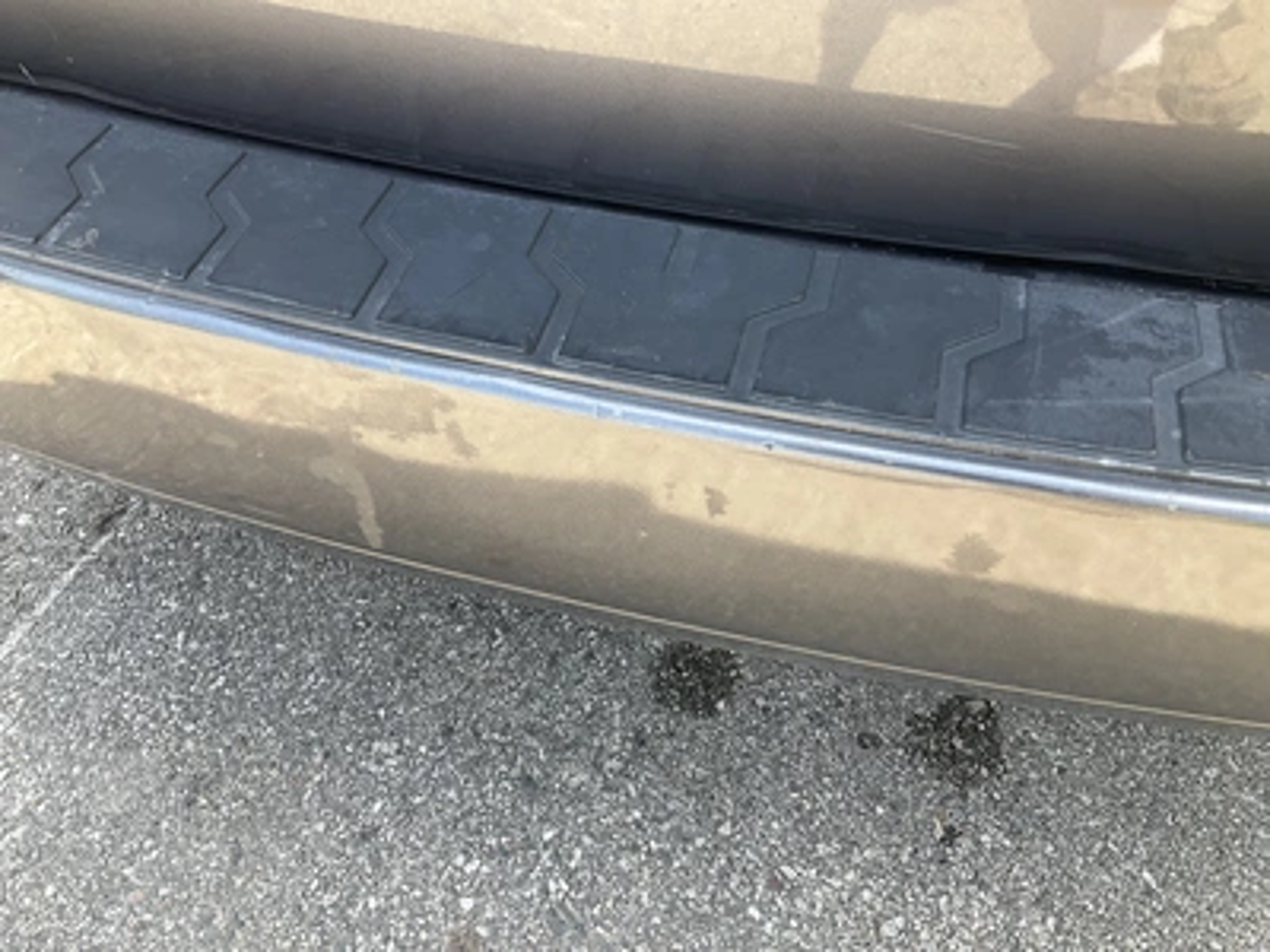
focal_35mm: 29
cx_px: 635
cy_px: 476
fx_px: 1064
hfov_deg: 61.7
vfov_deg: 48.2
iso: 25
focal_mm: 3
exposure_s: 1/172
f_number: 1.8
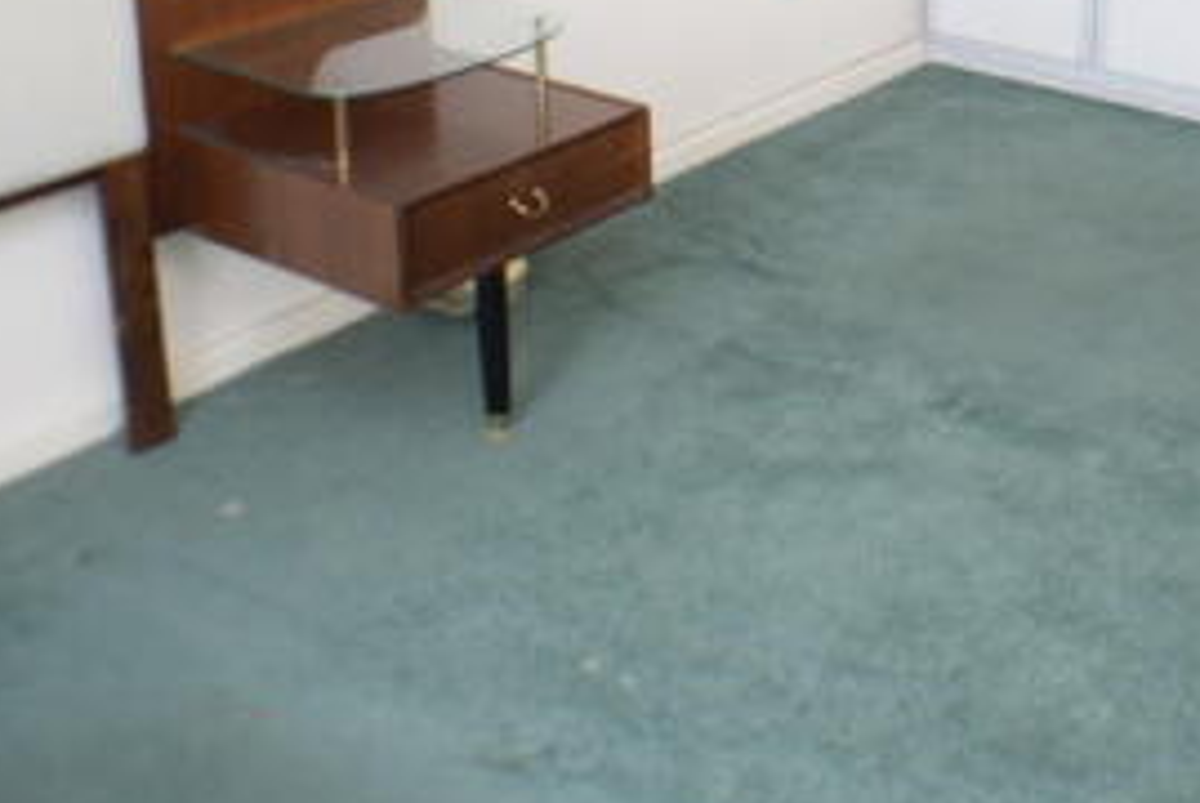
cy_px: -127
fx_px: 2436
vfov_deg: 17.9
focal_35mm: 73
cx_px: 1140
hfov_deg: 26.5
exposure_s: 1/60
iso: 500
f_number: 4
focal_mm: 20
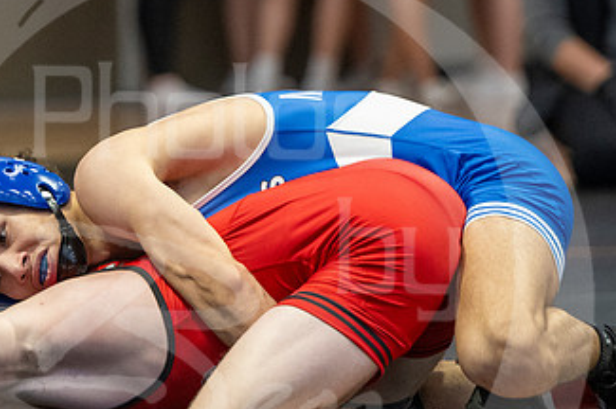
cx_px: 75
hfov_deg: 4.8
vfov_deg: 3.2
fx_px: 7350
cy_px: 264
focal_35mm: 430
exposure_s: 1/1000
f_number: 2.8
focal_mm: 155
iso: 3200
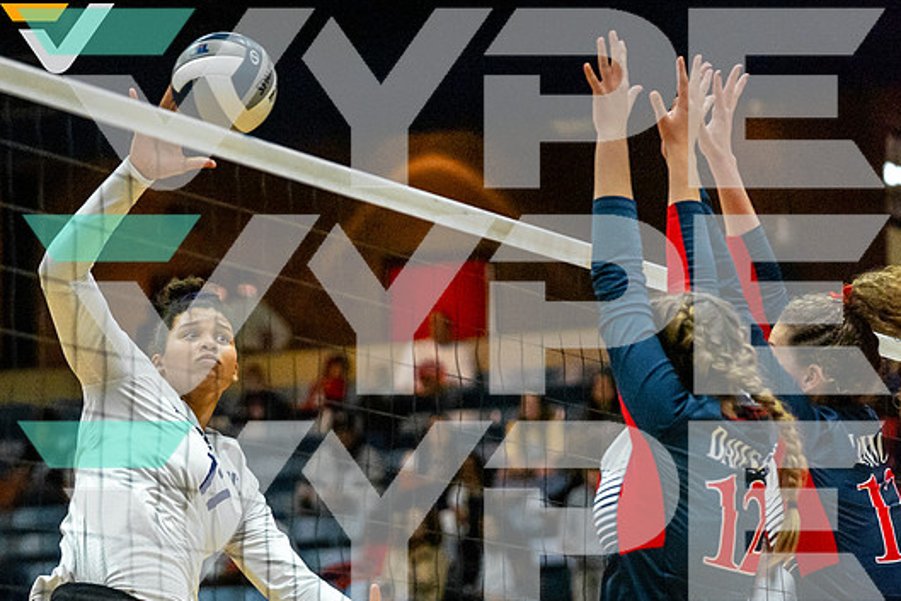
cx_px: 164
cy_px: 440
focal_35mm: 197
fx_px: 4932
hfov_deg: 10.4
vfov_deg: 7.0
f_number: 2.8
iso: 2000
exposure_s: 1/1600
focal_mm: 99
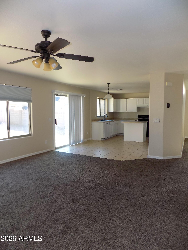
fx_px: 167
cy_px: 125
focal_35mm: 23
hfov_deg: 58.9
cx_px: 94
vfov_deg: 73.9
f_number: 3.1
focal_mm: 4
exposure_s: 1/30
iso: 80
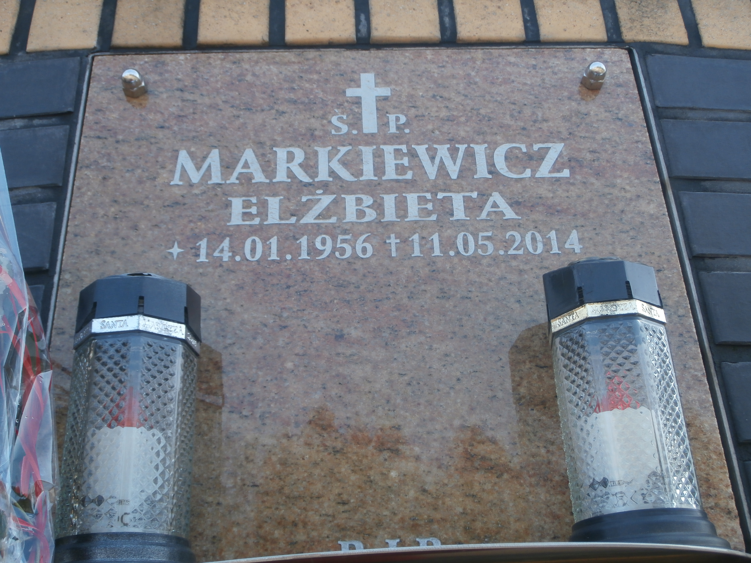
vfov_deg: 37.7
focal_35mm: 38
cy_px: 282
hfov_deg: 49.0
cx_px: 376
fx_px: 824
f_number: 3.9
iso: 100
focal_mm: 6.67
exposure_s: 1/125
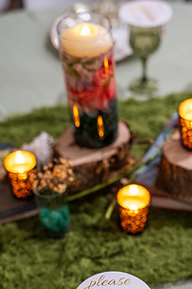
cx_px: 112
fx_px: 585
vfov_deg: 27.5
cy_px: 195
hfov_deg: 18.6
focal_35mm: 73
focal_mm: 49
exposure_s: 1/50
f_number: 3.2
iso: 2000
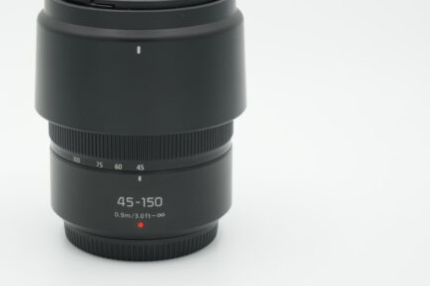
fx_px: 1322
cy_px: 116
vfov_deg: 12.4
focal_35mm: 111
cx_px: 147
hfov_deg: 18.4
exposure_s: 1/100
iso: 400
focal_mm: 53
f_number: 13
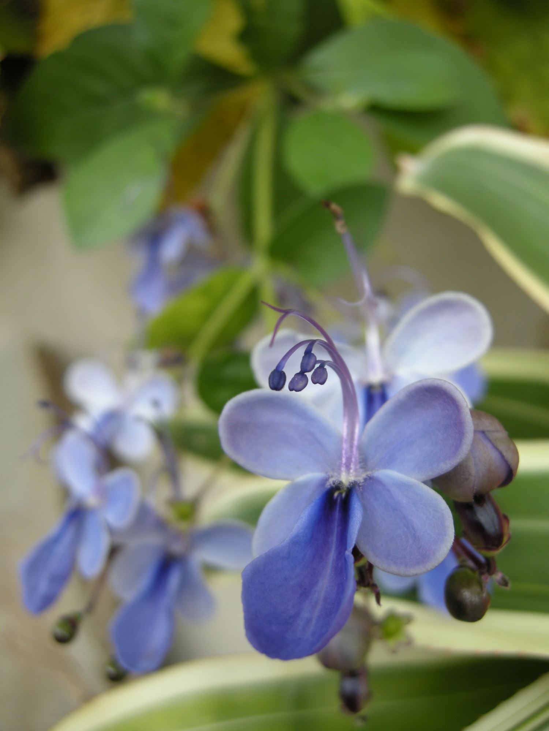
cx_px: 274
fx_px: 740
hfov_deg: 40.7
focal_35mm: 35
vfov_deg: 52.6
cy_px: 366
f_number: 3
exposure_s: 1/83.4
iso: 64
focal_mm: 7.5
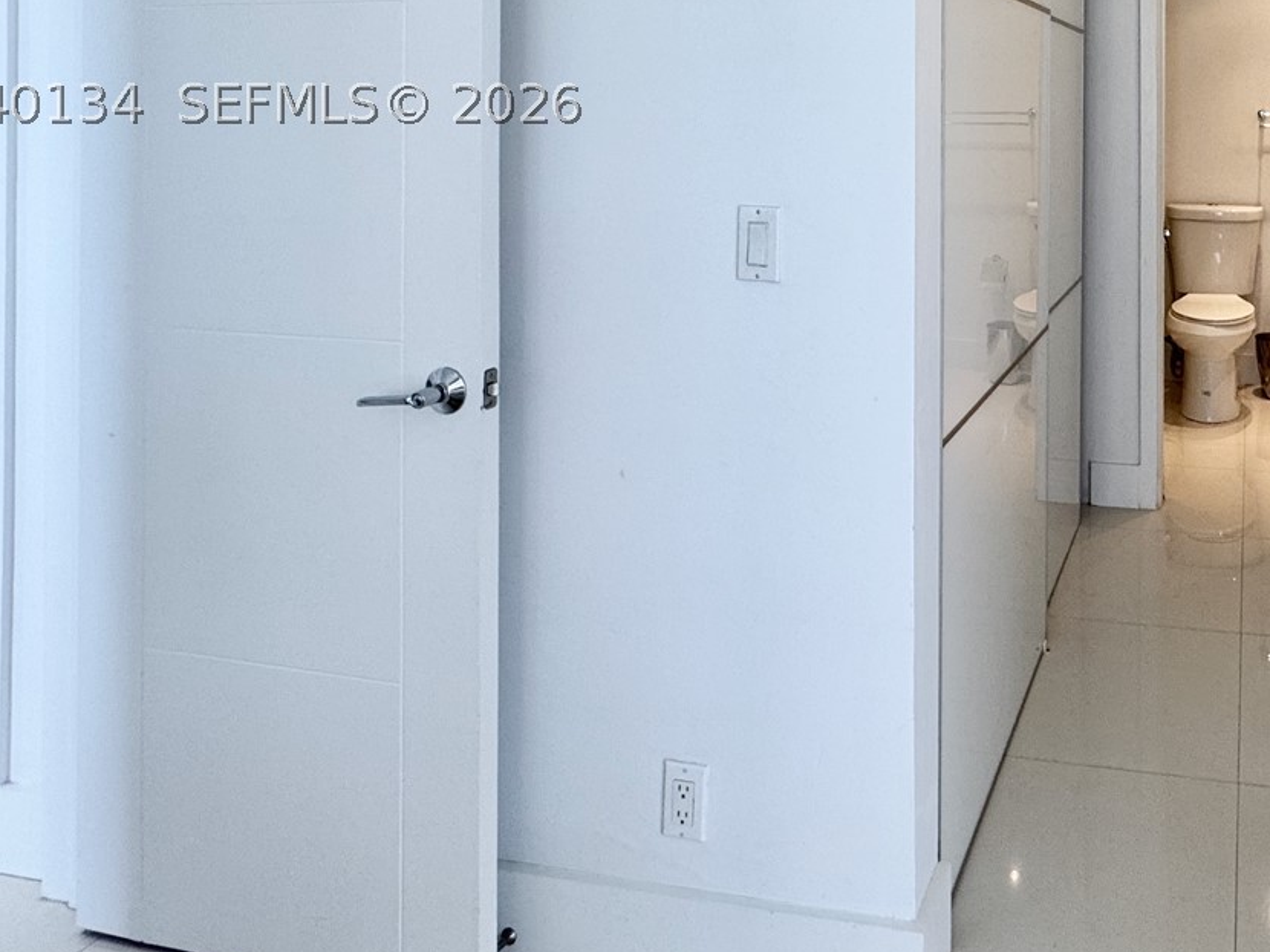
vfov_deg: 46.5
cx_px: 1050
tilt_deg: +1.0
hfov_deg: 59.2
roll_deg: +0.7
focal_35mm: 27
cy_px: 103
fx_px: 990
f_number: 2.2
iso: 100
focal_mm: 2.22
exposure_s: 1/120
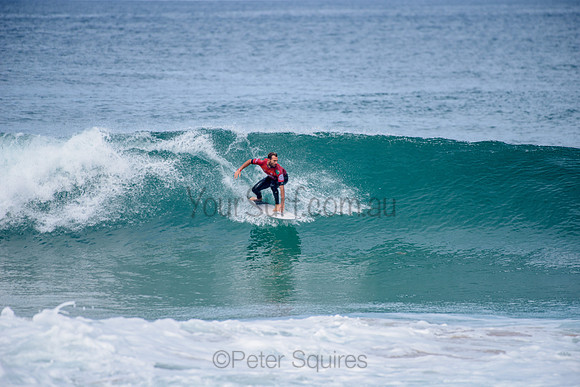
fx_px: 8057
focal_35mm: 500
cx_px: 290
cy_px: 194
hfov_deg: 4.1
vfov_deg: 2.8
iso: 250
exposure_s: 1/2000
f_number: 5.6
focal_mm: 500
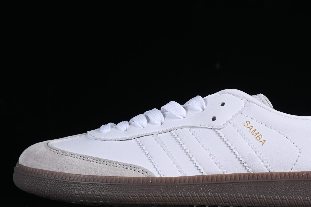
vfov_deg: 10.1
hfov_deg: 15.0
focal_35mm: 136
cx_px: 212
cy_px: 92
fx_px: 1175
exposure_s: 1/100
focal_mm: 50
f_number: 8
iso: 160
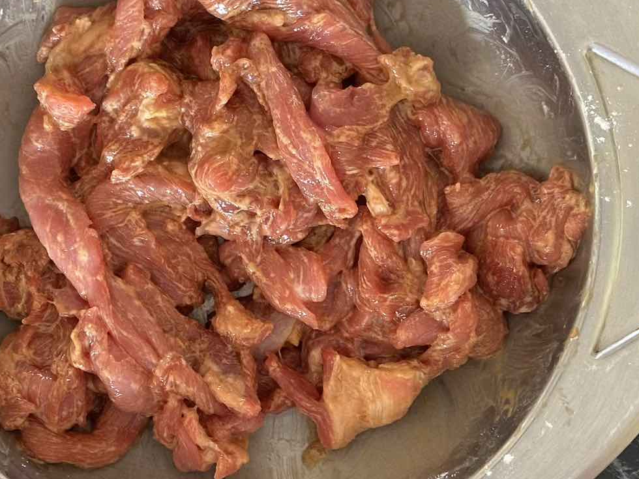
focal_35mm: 94
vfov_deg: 15.7
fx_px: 1735
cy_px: 219
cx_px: 271
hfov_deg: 20.9
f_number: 1.78
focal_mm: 6.86
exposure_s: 1/40
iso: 400
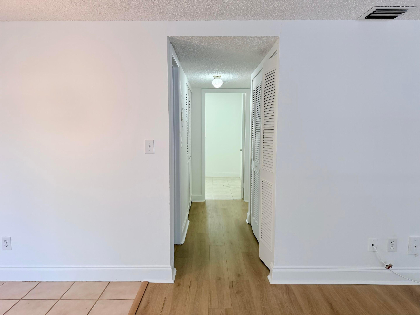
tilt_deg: -6.5
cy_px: 158
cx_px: 210
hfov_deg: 71.6
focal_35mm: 24
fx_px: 291
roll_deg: +0.3
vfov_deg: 56.8
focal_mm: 6.76
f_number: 1.78
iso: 200
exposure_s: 1/164
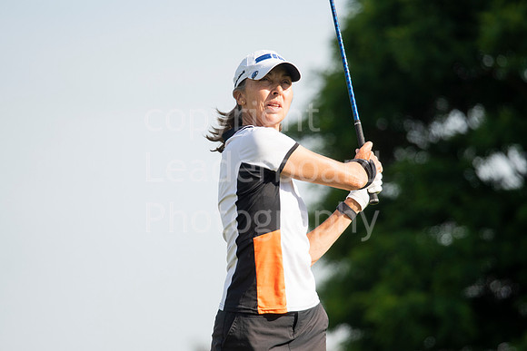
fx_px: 6589
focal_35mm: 450
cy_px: 176
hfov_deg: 4.6
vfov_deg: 3.1
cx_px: 264
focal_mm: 300
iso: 400
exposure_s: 1/2000
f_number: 4.5
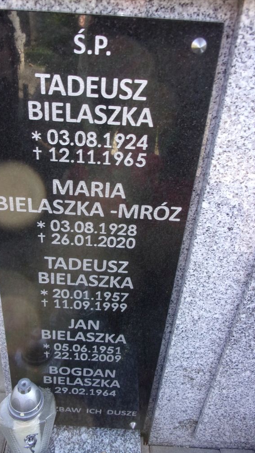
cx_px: 112
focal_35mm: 31
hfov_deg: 37.7
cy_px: 227
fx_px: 373
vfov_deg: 62.6
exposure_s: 1/34
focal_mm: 5.1
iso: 115
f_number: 3.9
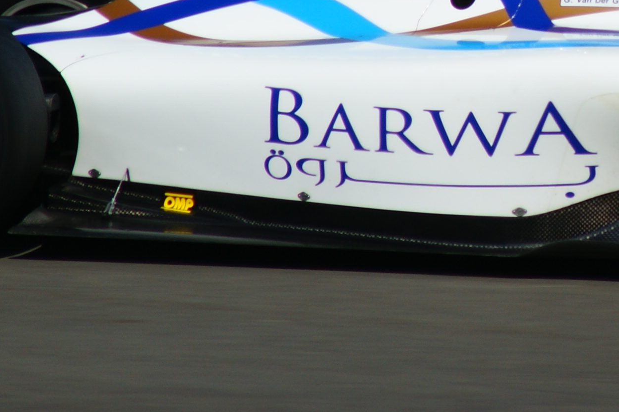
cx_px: 719
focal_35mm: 1660
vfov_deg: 0.8
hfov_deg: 1.2
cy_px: -129
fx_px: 28519
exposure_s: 1/250
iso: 100
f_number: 13
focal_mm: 300
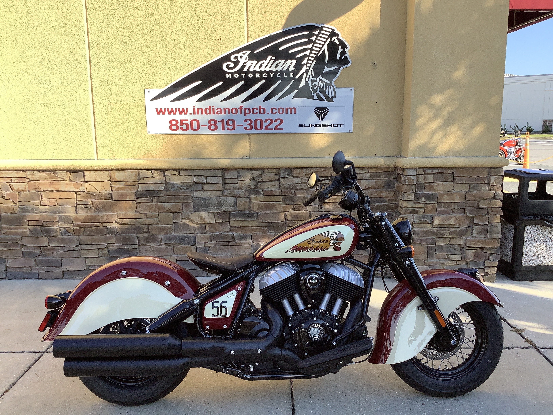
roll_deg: +0.7
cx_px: 276
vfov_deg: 45.4
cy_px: 208
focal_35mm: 31
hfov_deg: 58.4
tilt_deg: -10.3
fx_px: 495
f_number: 2.4
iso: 25
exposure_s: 1/641
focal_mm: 3.3
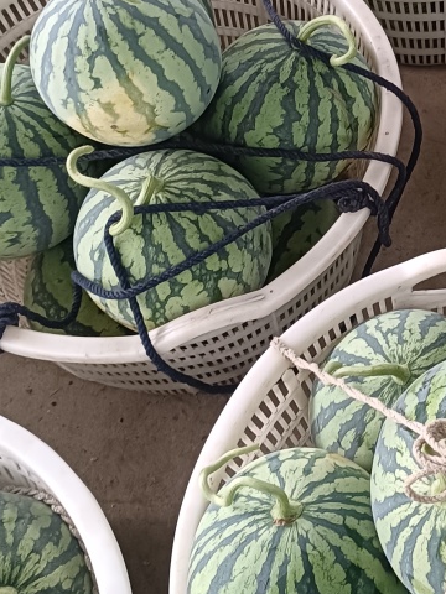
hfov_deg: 23.5
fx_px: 1031
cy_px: 121
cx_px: 435
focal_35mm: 60
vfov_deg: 31.4
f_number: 1.9
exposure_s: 1/60
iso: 850
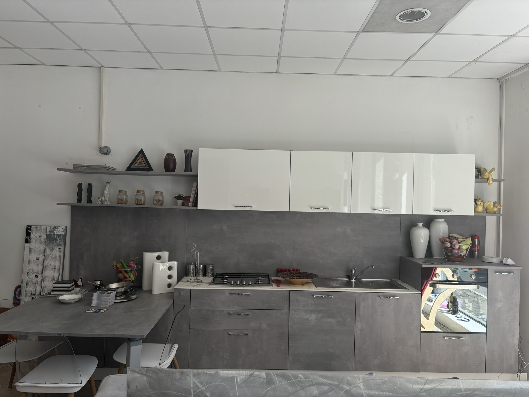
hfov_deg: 67.3
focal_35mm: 26
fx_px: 397
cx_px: 264
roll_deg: -1.5
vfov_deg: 53.1
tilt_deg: -0.6
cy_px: 198
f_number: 1.6
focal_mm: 5.96
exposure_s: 1/403
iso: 50
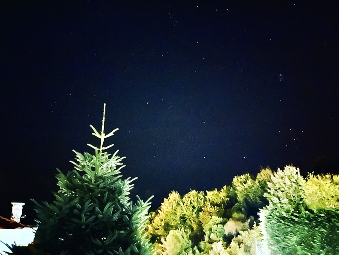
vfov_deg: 53.1
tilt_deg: +19.3
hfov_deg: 67.3
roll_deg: -0.3
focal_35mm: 26
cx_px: 170
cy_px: 128
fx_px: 255
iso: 25000
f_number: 1.6
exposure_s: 1/2
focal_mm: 5.1
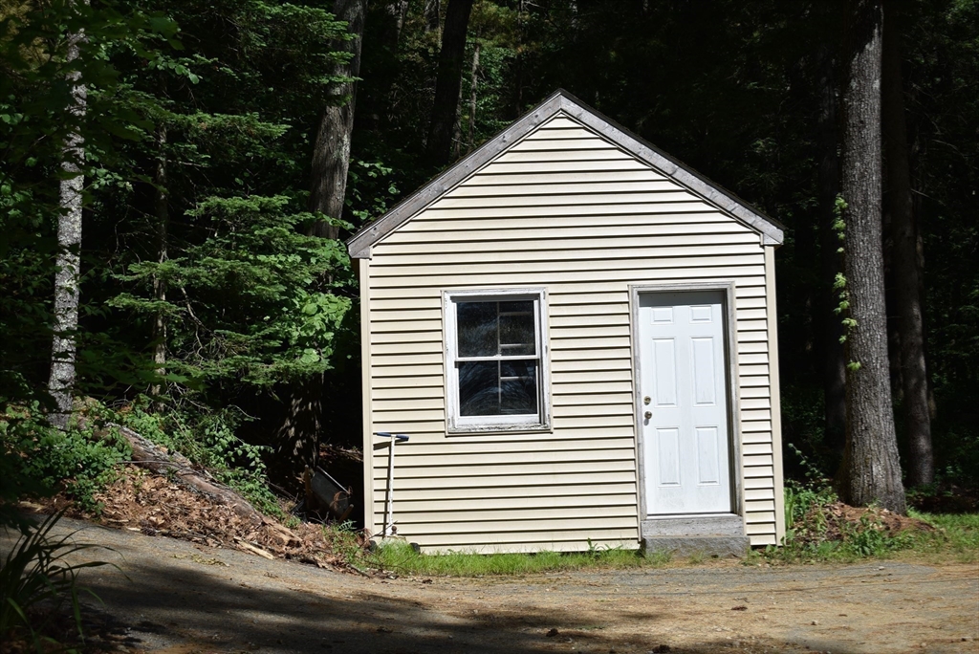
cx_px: 490
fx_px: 1469
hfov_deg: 36.9
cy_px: 327
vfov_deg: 25.1
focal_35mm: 54
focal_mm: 36
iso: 100
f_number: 4.8
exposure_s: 1/800
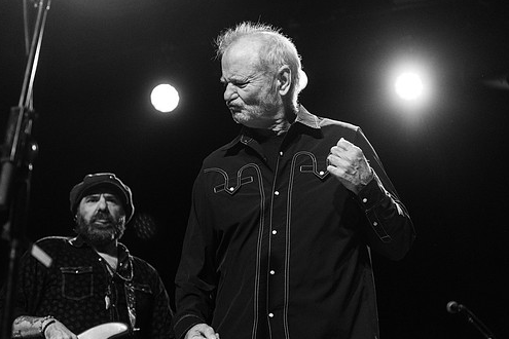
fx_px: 1089
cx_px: 274
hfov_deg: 26.3
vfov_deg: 17.7
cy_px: 159
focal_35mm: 77
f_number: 3.2
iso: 2500
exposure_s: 1/400
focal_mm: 58
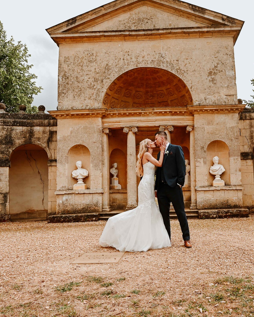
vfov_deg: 77.6
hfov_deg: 64.8
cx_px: 154
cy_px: 156
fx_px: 197
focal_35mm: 21
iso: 50
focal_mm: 14
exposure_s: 1/320
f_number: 4.5
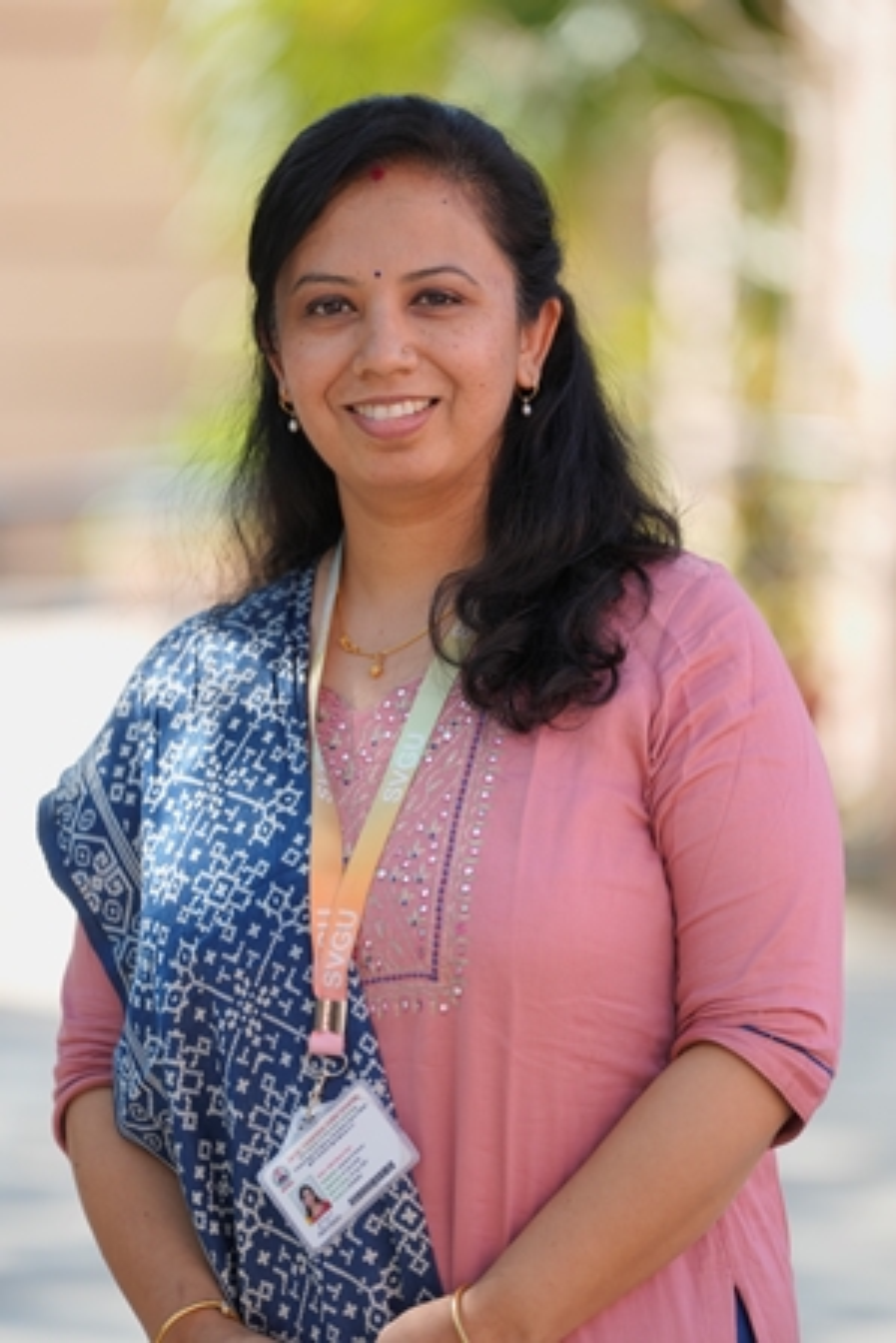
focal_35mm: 200
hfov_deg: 6.9
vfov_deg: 10.3
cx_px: 448
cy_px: 672
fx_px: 7460
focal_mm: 200
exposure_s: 1/500
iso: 250
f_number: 2.8
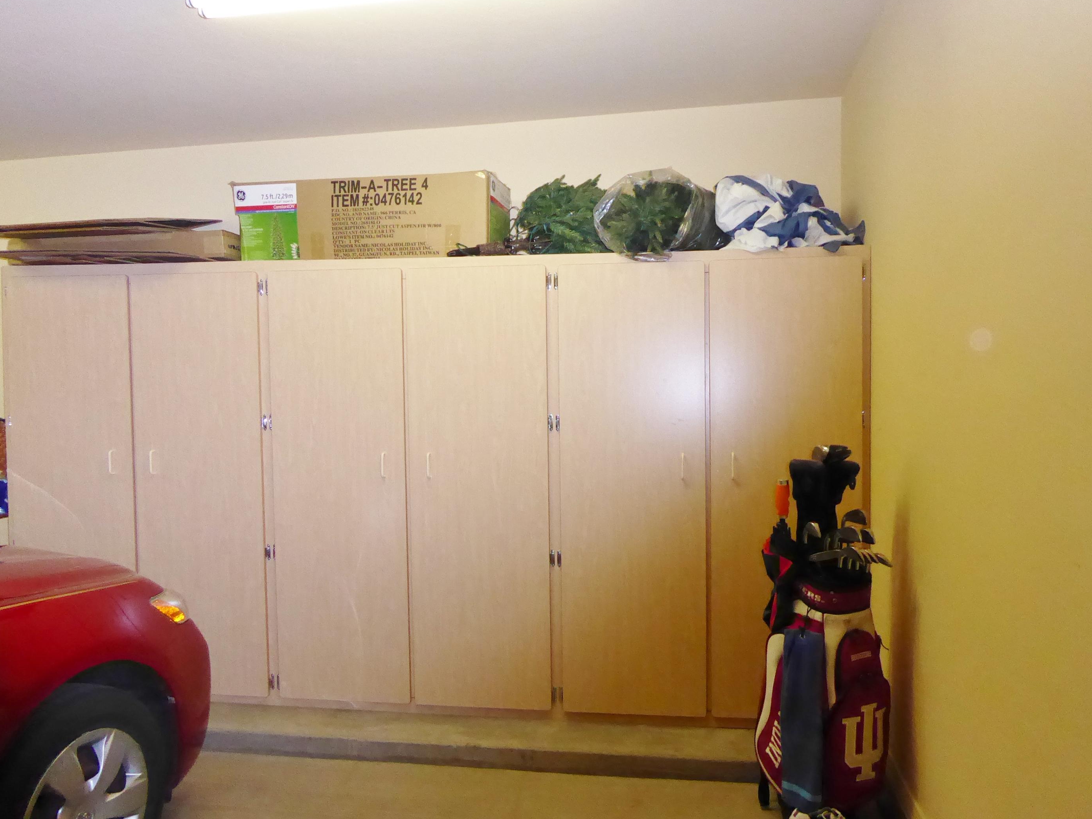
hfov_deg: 65.3
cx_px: 582
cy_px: 431
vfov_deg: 51.3
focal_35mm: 27
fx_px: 852
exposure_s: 1/60
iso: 800
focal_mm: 4.3
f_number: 3.3
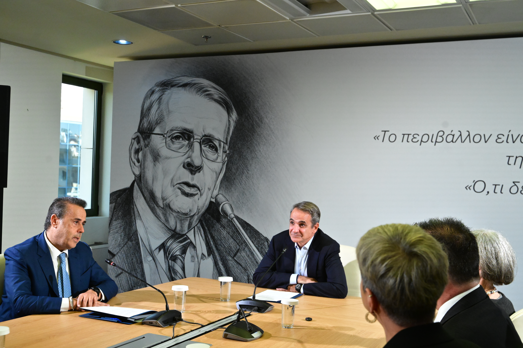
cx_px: 262
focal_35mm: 42
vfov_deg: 31.9
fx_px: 610
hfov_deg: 46.4
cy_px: 174
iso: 6400
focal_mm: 42
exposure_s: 1/640
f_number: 5.6
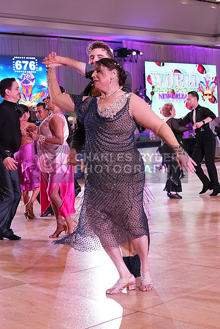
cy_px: 164
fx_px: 577
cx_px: 110
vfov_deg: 31.9
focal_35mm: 63
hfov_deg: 21.6
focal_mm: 42
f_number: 5
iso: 3200
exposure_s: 1/400
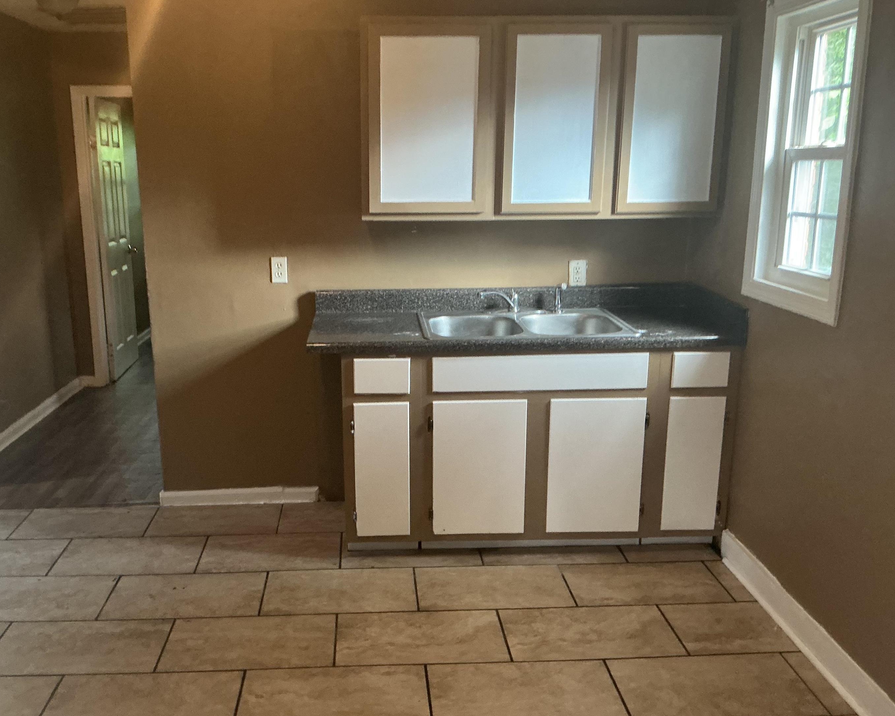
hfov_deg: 55.5
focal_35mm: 32
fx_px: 848
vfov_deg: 45.8
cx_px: 390
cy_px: 362
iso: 200
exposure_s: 1/40
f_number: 1.8
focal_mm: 3
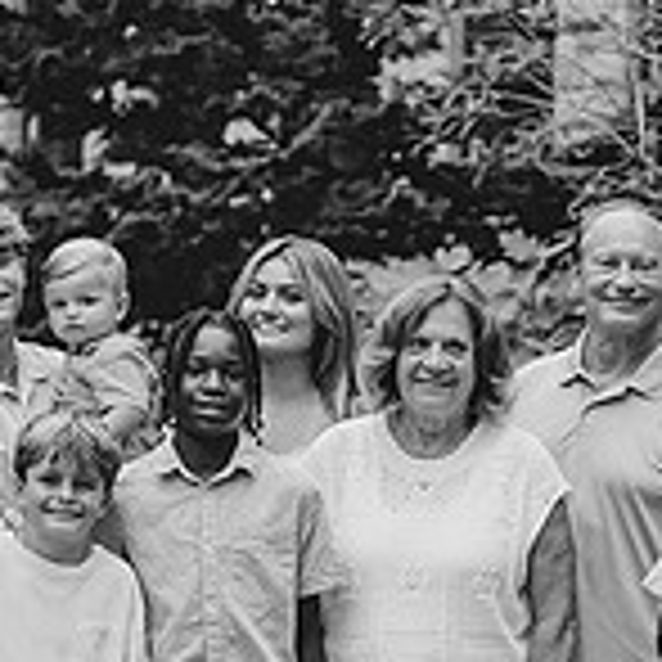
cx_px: 709
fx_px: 3981
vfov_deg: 9.5
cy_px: 520
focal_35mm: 184
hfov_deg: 9.4
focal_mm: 50
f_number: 2.8
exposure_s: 1/400
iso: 1000
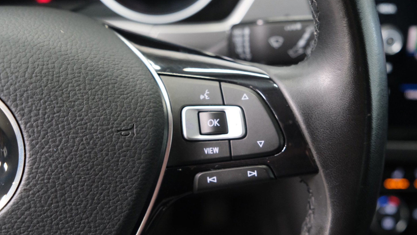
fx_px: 509
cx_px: 212
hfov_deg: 44.6
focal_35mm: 46
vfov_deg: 26.0
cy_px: 132
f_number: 4
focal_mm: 28.9
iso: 6400
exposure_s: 1/60
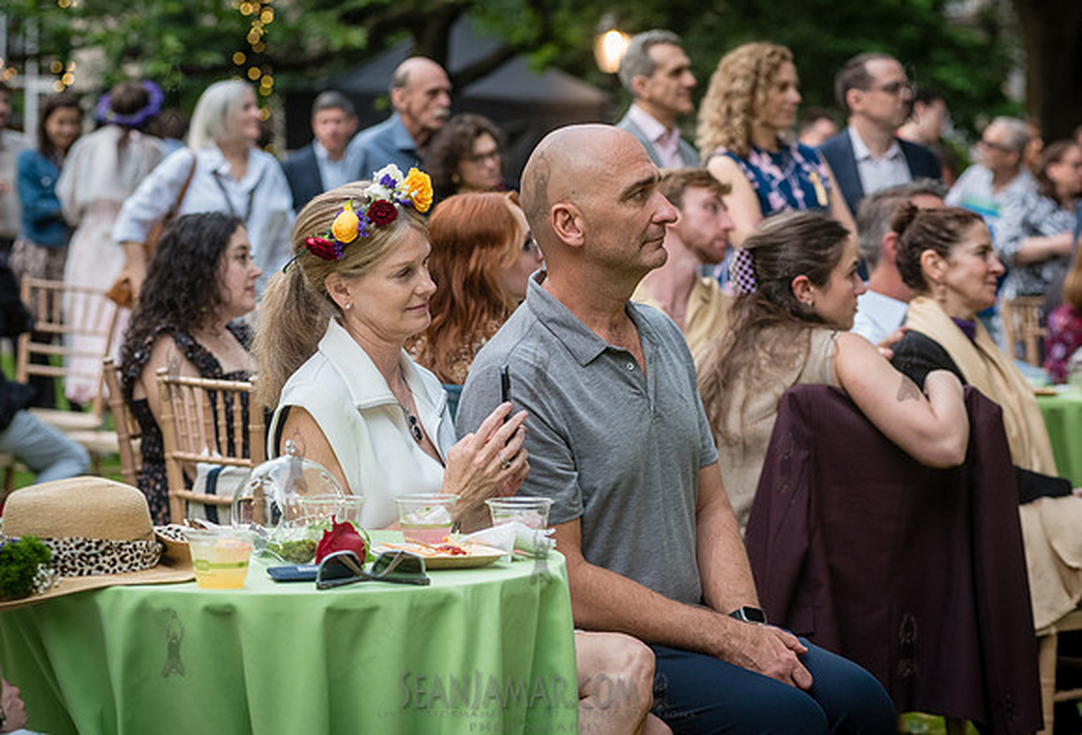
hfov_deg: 17.5
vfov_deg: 12.0
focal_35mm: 116
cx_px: 492
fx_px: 3505
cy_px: 366
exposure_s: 1/250
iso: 2000
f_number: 4.5
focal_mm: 105
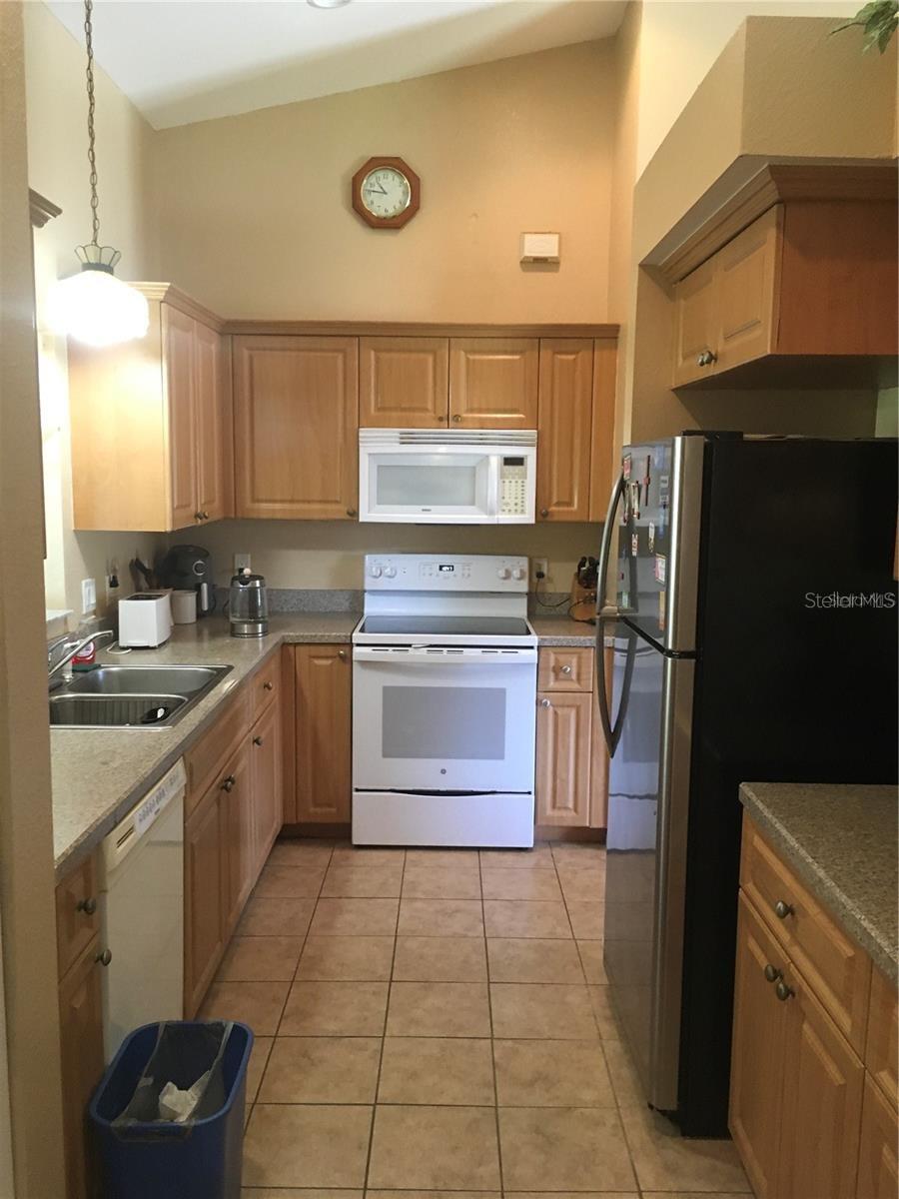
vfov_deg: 61.7
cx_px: 450
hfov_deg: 48.2
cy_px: 600
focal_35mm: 29
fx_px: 1004
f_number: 2.2
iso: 160
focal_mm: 4.15
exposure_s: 1/30
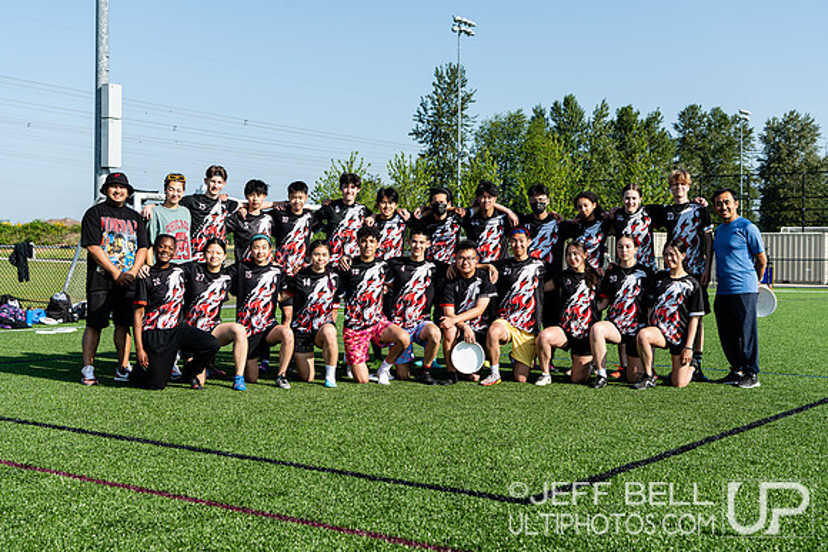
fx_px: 1104
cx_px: 414
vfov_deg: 28.1
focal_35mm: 48
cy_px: 276
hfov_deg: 41.1
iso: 64
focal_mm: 48
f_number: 5.6
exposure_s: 1/250
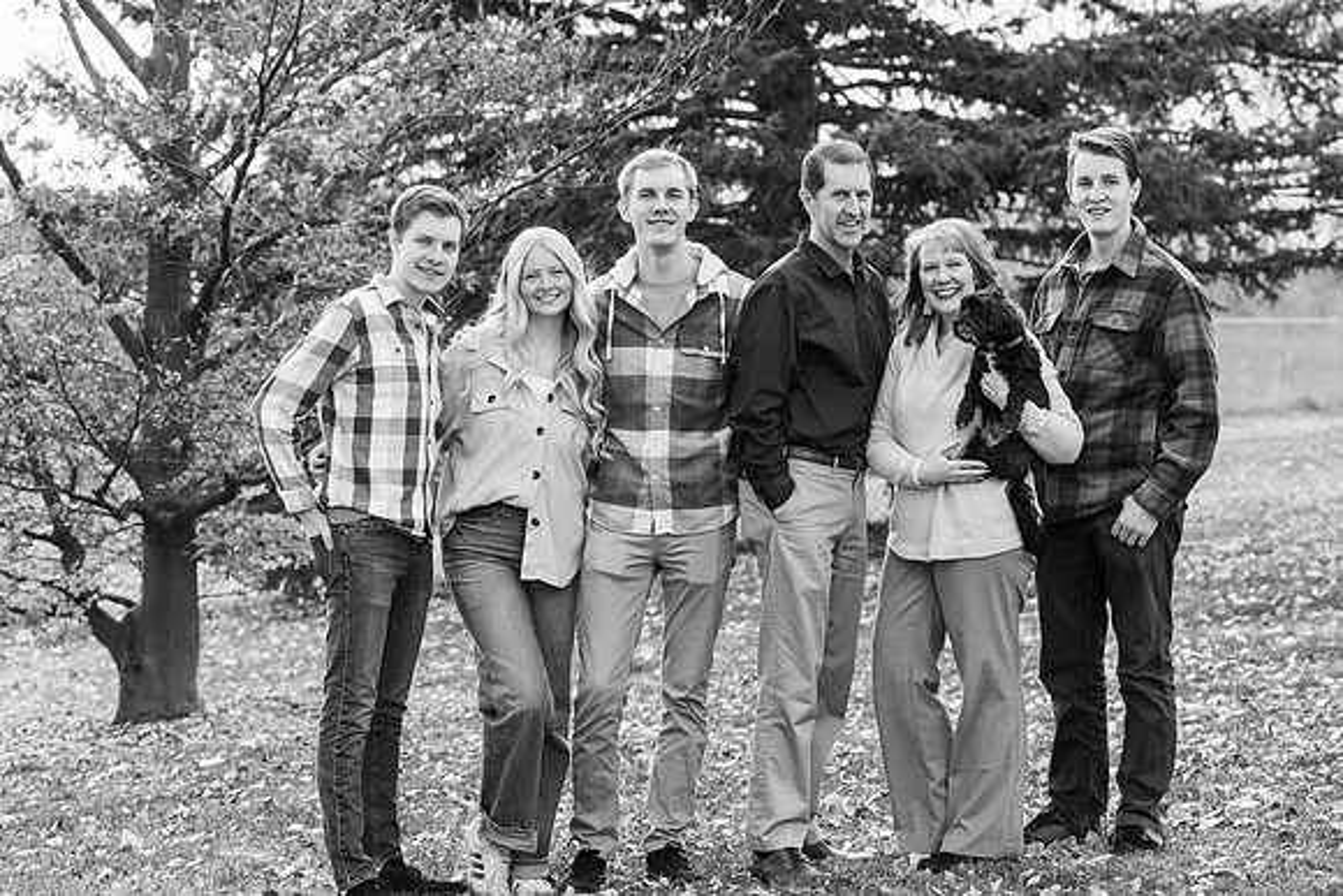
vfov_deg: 13.6
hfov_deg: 20.2
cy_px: 448
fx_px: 3769
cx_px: 672
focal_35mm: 101
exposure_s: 1/250
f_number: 5
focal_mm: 101
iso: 500
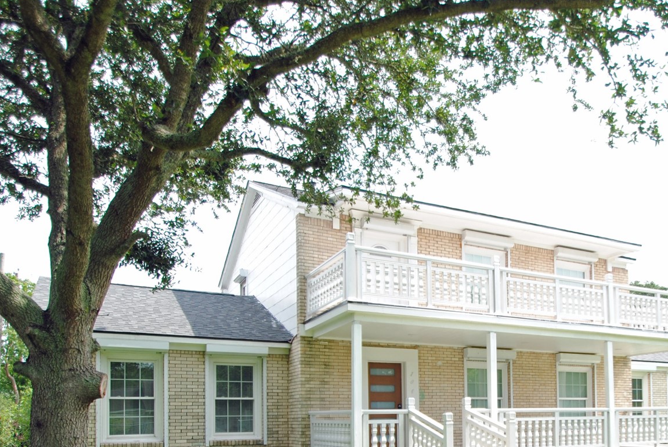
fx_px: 603
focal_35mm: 32
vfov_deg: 38.2
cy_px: 394
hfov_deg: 56.0
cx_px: 476
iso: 100
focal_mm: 11.5
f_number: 4
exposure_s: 1/320
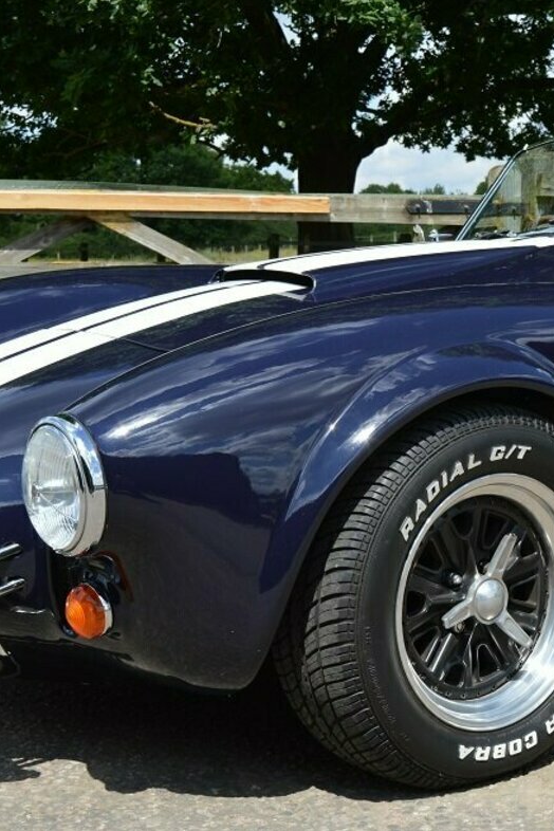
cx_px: 616
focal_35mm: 62
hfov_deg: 20.9
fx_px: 1426
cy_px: 413
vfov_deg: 32.5
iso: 100
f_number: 7.1
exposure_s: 1/200
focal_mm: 27
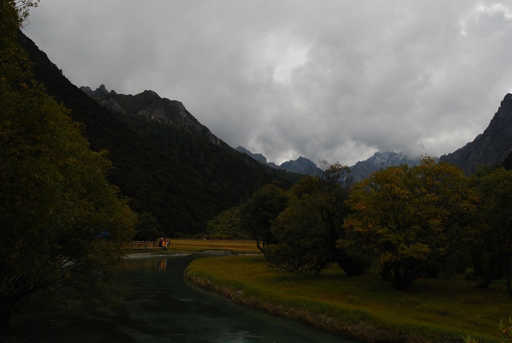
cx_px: 256
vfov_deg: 43.8
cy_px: 172
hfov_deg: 61.8
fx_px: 427
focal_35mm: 30
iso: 100
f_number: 11
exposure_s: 1/160
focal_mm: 20
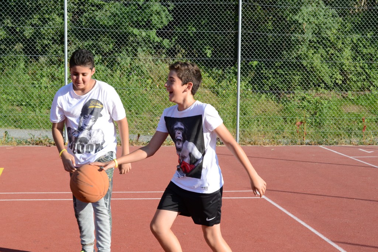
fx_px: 756
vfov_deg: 18.9
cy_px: 126
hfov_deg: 28.1
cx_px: 189
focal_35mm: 72
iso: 1600
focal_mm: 48
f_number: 14
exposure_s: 1/640
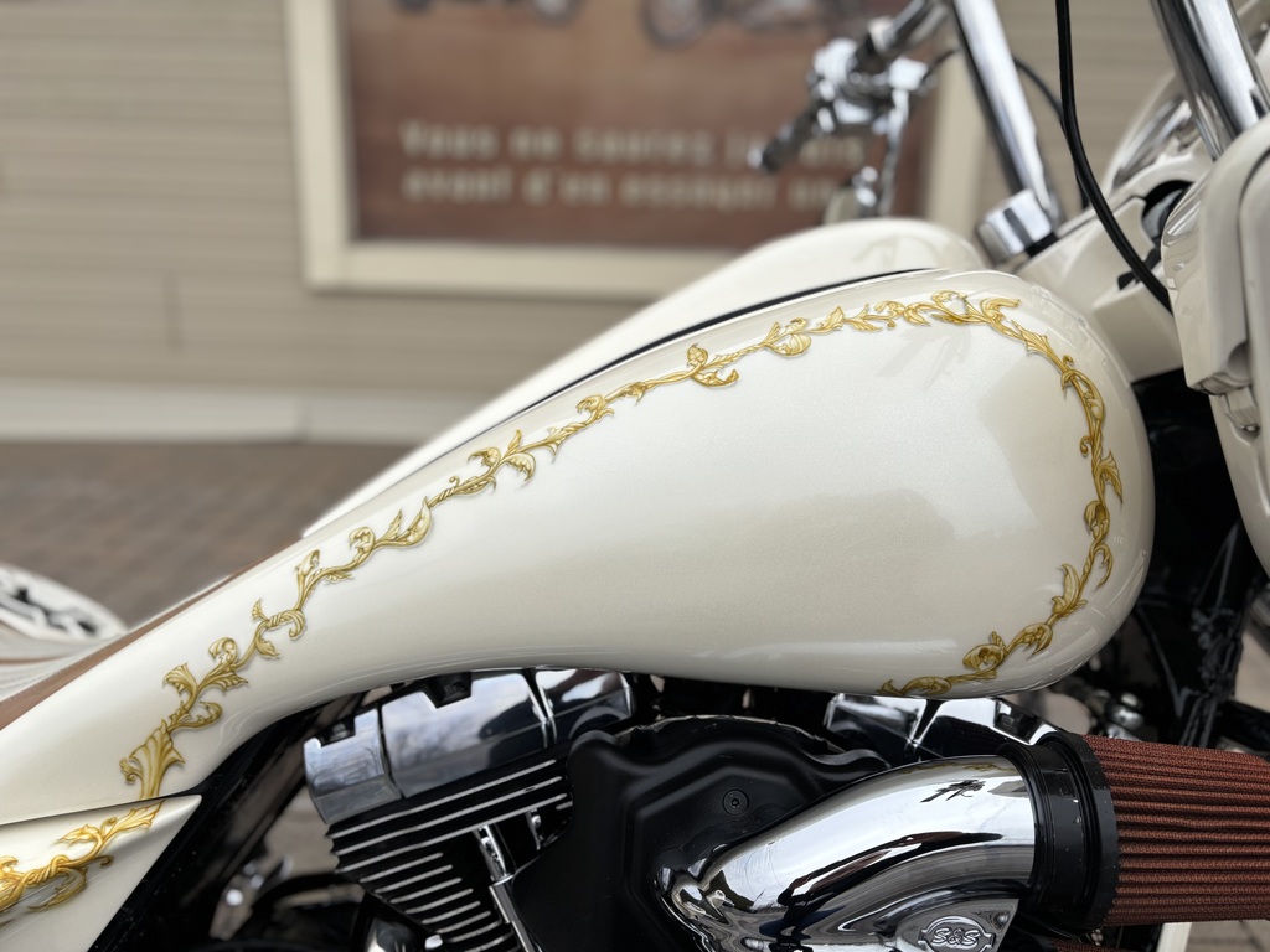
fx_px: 954
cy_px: 476
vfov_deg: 53.1
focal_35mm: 26
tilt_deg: -15.9
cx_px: 635
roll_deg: -1.6
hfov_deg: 67.3
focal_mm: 5.96
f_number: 1.6
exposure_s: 1/2062
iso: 50
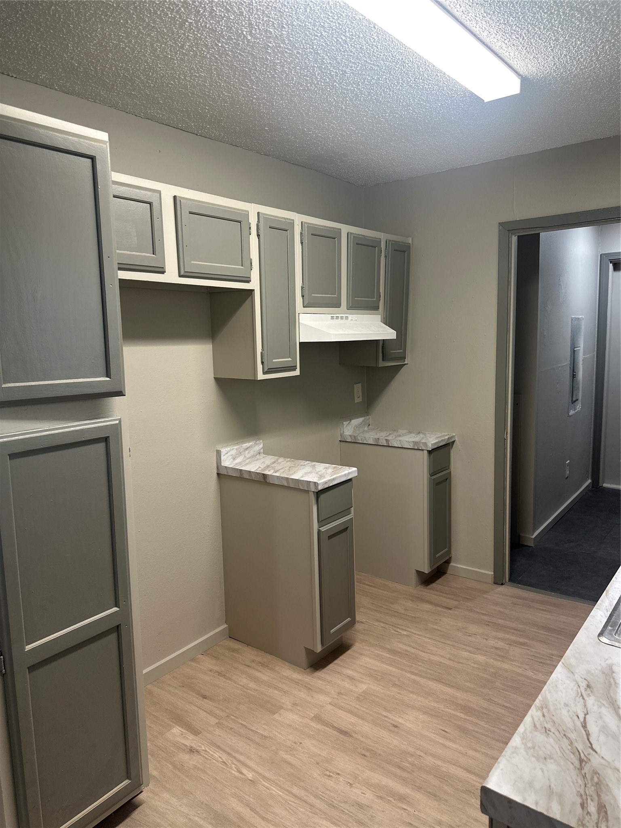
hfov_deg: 56.8
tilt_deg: -7.2
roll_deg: +1.4
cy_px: 414
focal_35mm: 24
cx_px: 310
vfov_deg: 71.6
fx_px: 574
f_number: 1.78
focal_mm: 6.86
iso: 200
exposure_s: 1/120
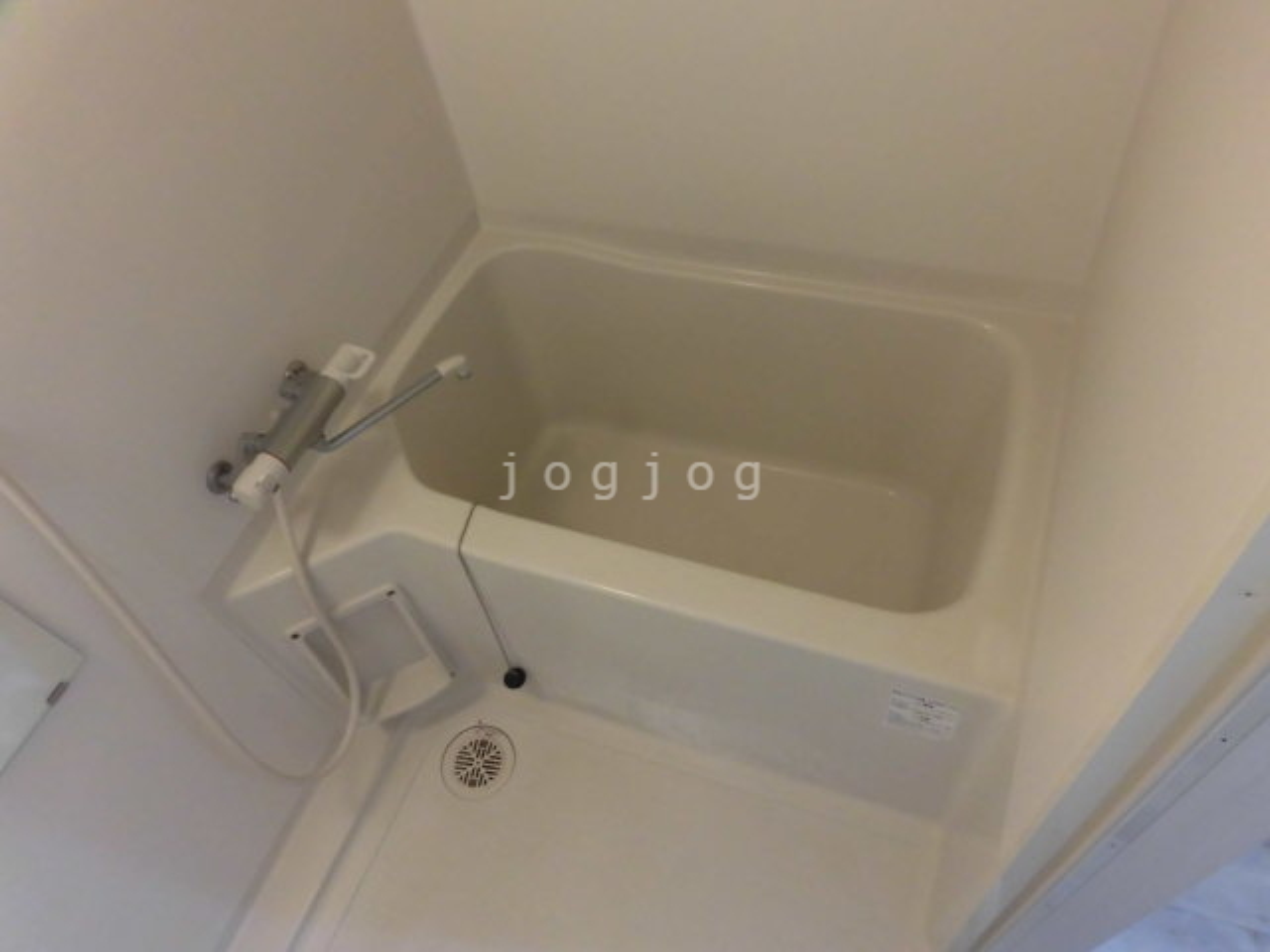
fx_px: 881
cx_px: 635
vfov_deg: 56.8
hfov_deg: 71.6
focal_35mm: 24
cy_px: 476
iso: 320
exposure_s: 1/40
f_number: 3.1
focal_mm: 4.3
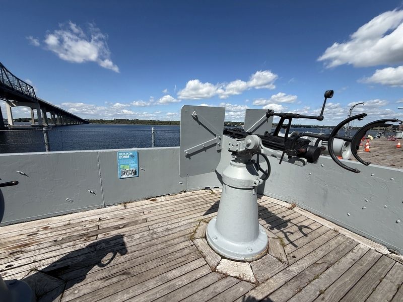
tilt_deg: -7.3
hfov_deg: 102.1
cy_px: 151
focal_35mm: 14
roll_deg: -1.9
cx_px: 202
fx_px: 163
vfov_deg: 85.7
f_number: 2.2
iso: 50
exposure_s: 1/3125
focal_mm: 2.22
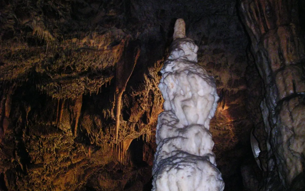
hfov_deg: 48.2
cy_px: 104
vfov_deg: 31.2
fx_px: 341
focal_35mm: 41
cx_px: 154
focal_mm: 6
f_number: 2.8
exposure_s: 1/45
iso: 400
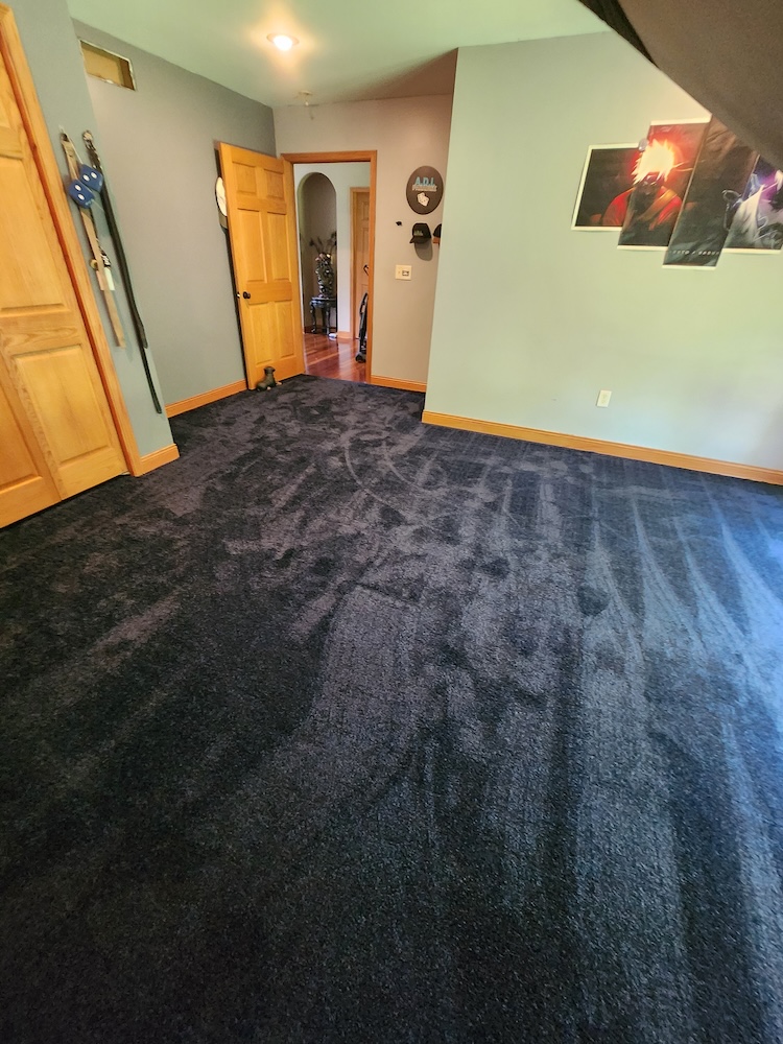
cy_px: 522
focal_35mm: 13
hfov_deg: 89.9
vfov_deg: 106.2
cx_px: 392
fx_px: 392
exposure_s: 1/24
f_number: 2.2
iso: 1000
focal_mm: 2.2
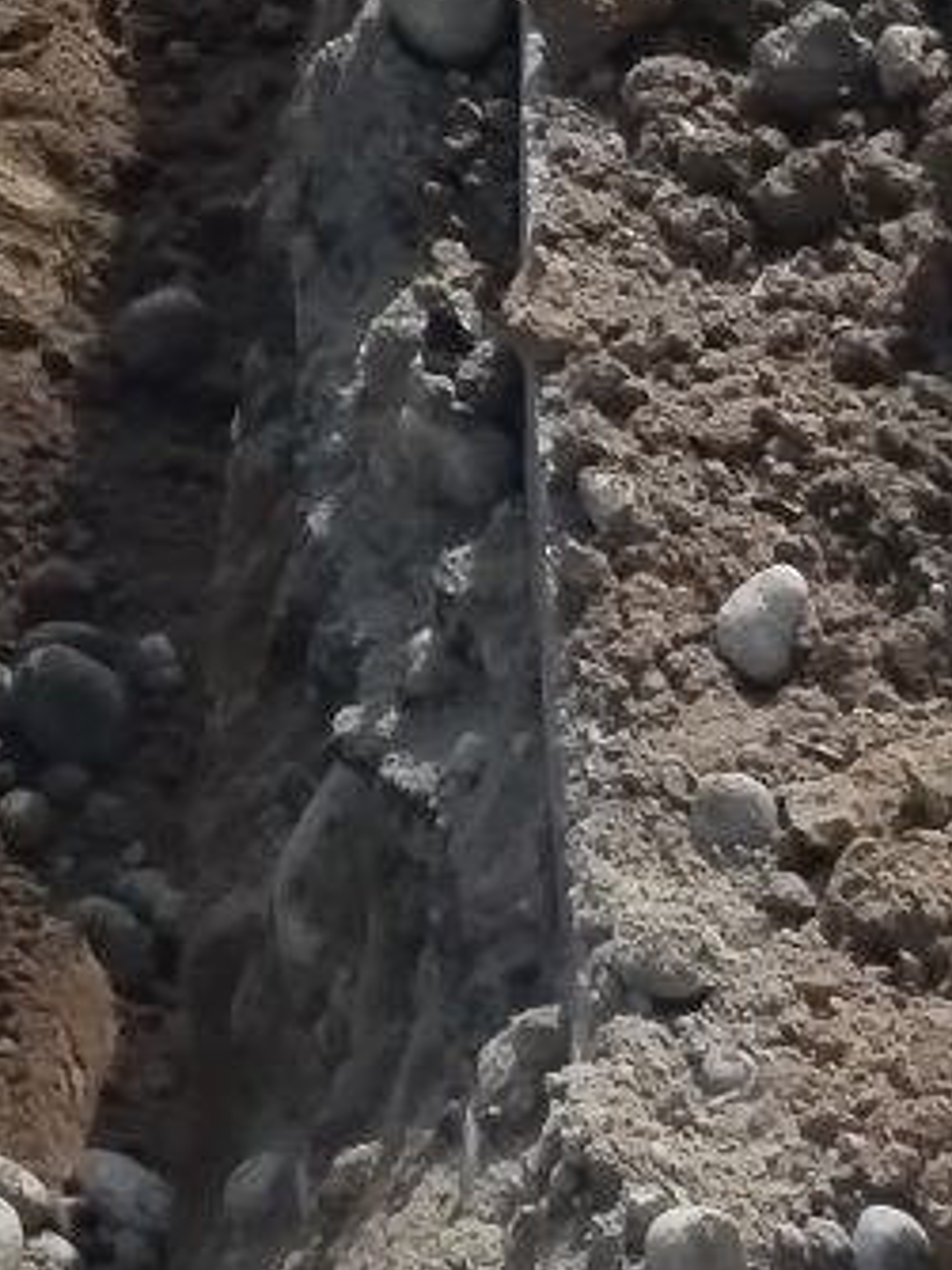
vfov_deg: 8.9
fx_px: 6568
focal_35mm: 179
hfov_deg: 7.8
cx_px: -1255
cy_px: -2574
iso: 100
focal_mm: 4.75
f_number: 1.8
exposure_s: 1/2043
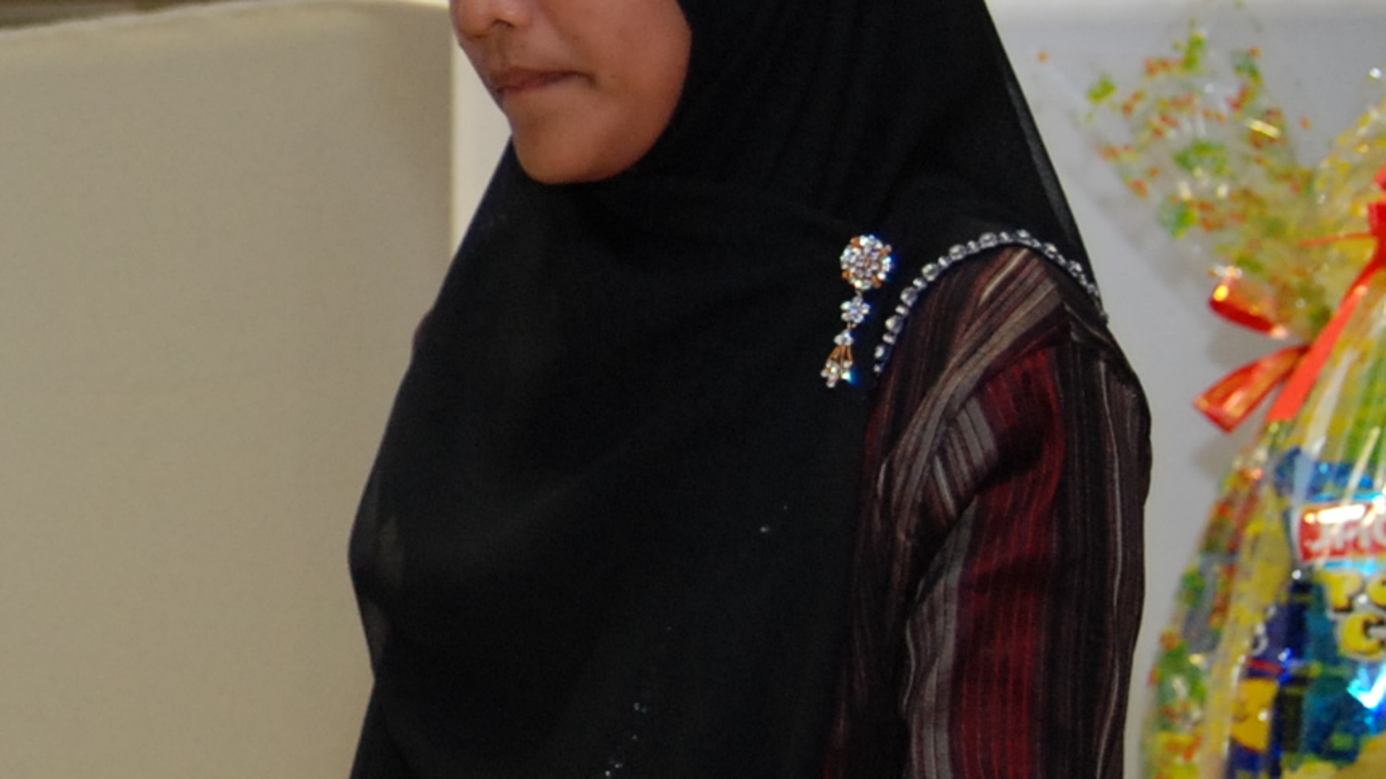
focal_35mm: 138
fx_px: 5071
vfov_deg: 8.8
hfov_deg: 14.7
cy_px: 319
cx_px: -578
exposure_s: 1/60
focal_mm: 26
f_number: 2.8
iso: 500
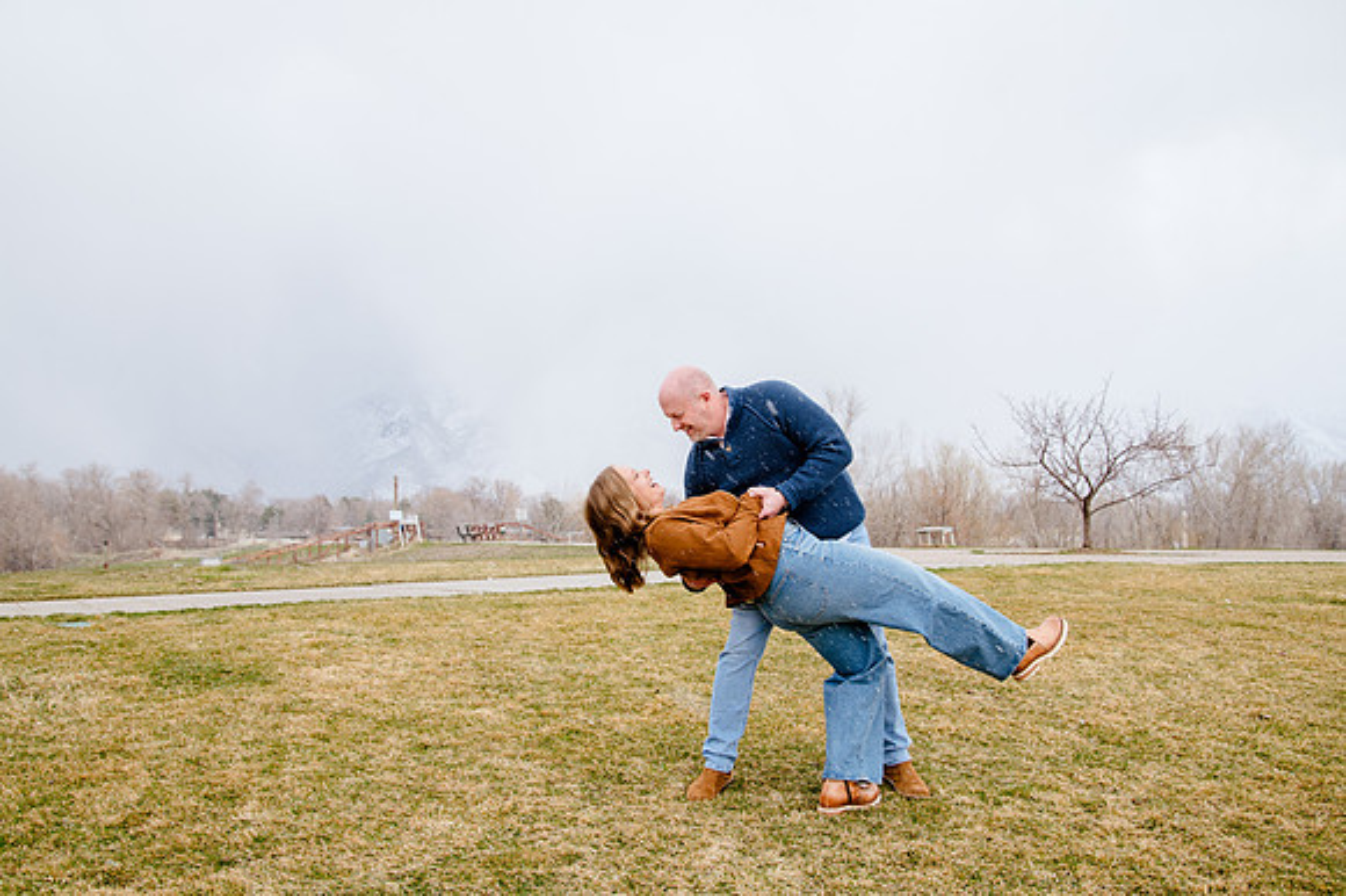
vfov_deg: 40.2
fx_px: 1225
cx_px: 678
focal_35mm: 33
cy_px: 448
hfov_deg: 57.6
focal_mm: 31
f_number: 5.6
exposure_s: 1/250
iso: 250
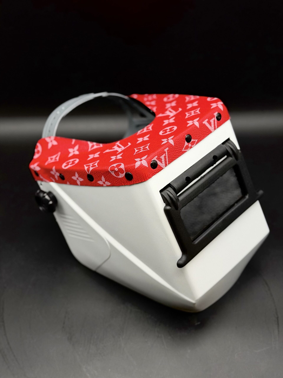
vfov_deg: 39.7
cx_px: 142
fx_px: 523
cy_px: 189
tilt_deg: -47.3
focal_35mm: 48
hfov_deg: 30.3
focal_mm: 6.76
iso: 250
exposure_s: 1/60
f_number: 1.78
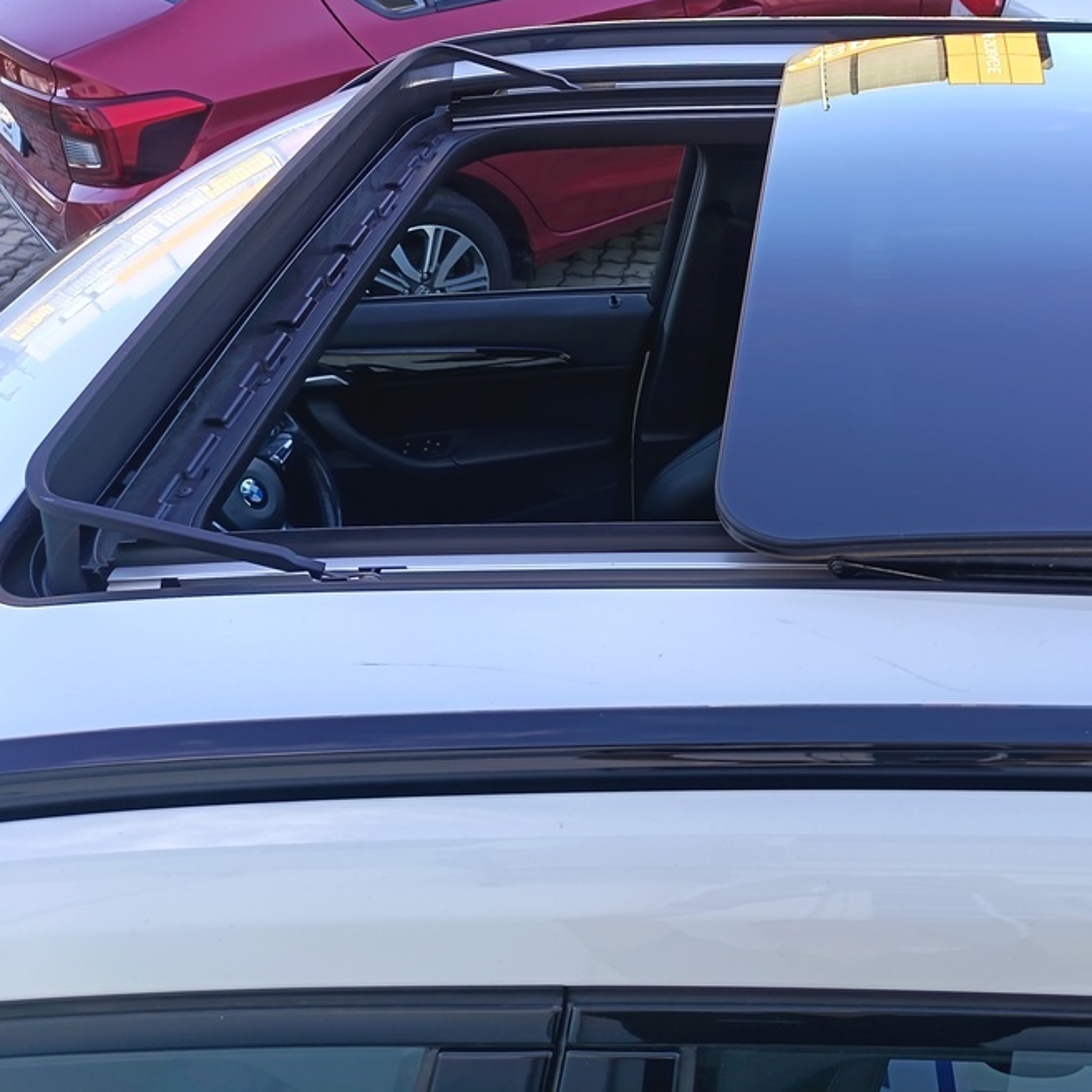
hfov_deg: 47.7
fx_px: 1178
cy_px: 456
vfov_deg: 49.5
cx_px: 828
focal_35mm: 33
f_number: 1.75
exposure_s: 1/100
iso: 147
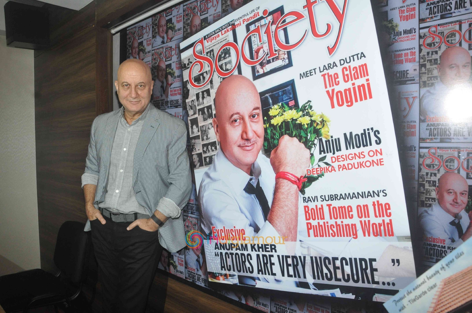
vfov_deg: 47.8
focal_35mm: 27
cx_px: 236
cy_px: 156
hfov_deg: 67.4
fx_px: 354
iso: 800
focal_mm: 18
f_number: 10
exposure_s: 1/160
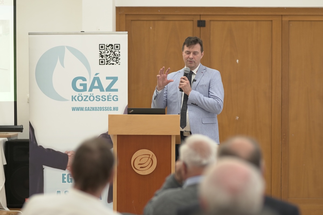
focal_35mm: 127
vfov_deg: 10.8
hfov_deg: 16.1
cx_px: 162
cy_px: 108
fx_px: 1139
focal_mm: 85
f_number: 1.8
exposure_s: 1/250
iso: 320
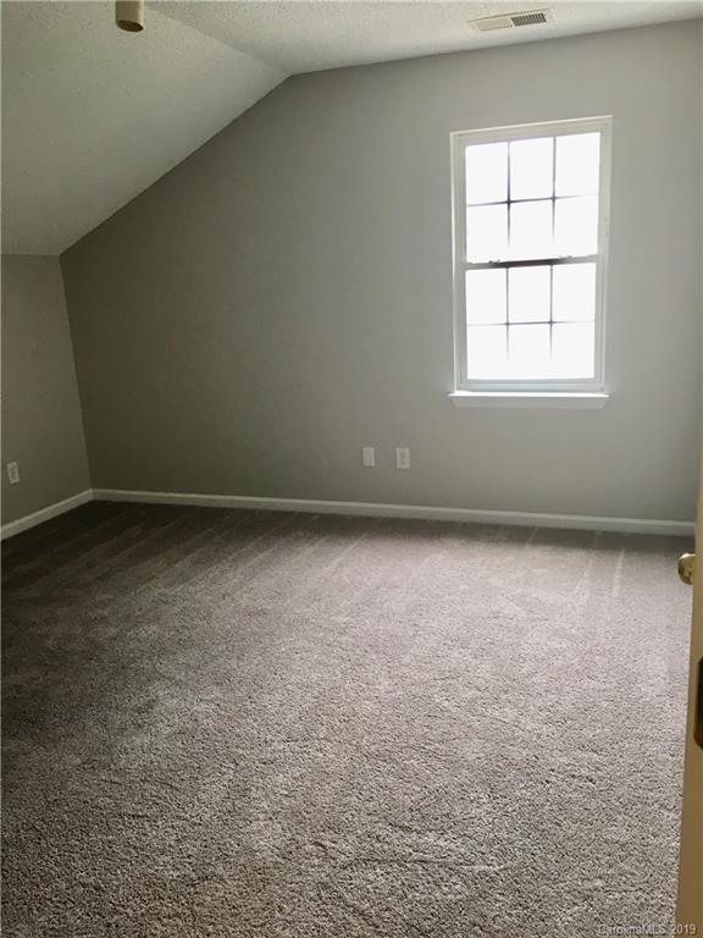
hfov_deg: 48.2
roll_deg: +3.4
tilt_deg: -13.5
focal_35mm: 29
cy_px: 469
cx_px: 352
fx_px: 785
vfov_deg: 61.7
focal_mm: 4.15
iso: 32
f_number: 2.2
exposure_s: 1/30
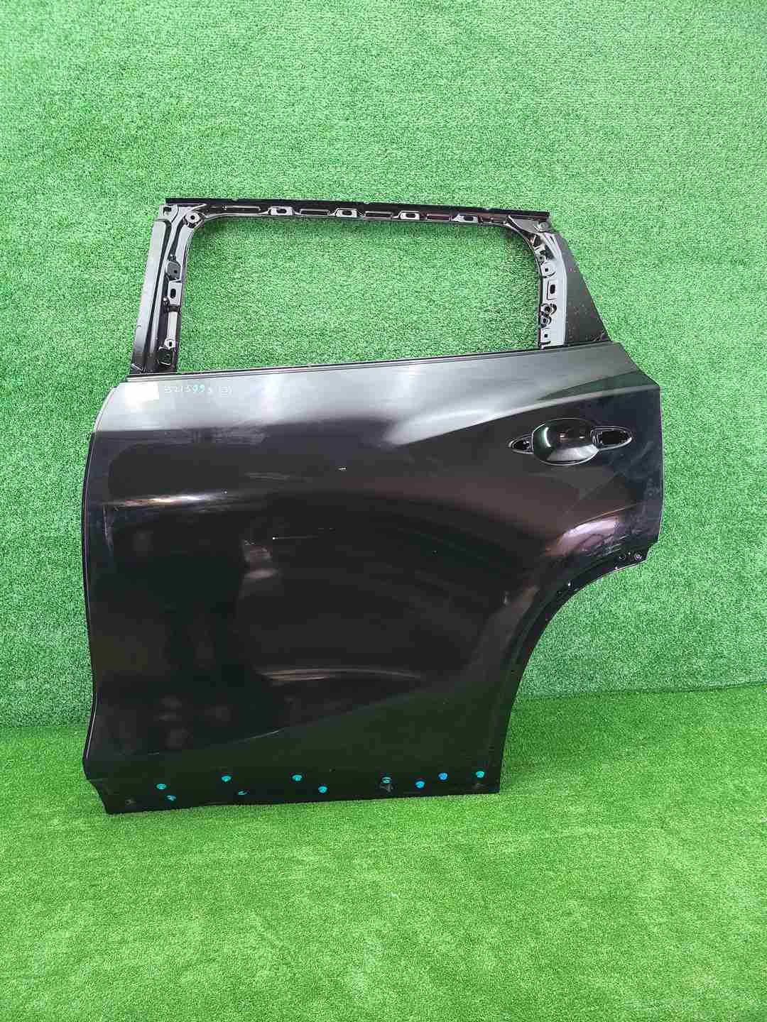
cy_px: 511
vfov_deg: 67.3
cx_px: 384
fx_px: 768
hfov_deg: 53.1
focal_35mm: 26
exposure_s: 1/50
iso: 284
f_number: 1.8
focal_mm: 5.4
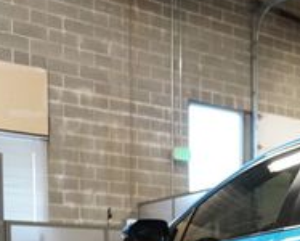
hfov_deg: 20.1
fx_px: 684
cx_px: 491
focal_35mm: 77
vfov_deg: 18.8
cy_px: 292
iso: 2500
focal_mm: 16
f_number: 3.5
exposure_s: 1/160
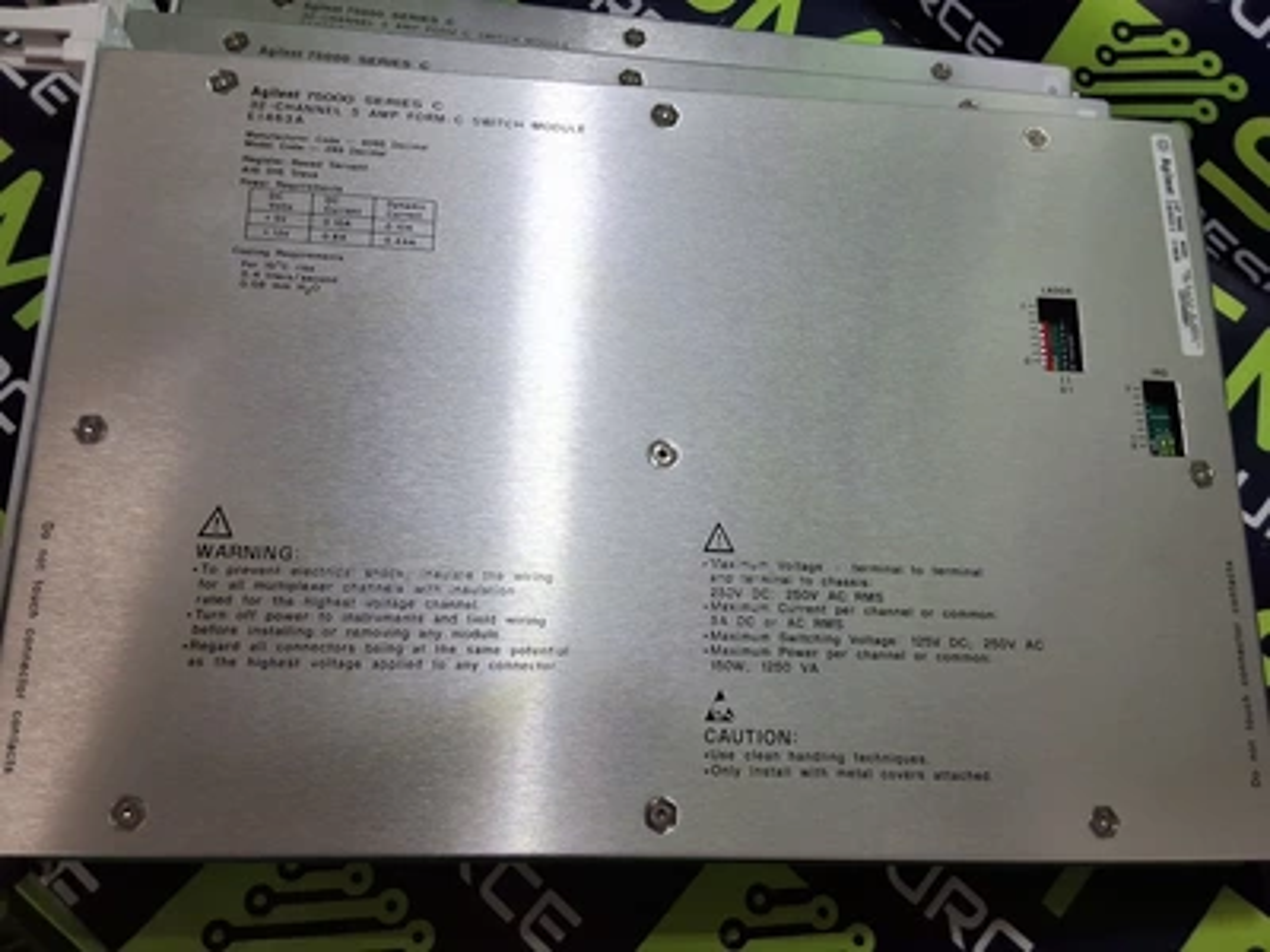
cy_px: 476
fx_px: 1027
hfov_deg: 63.4
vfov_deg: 49.7
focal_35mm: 28
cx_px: 635
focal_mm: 2.91
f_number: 1.9
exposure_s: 1/120
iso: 40
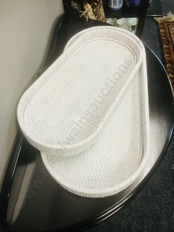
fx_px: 188
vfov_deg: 63.4
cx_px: 87
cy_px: 116
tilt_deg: -55.3
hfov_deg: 49.7
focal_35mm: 28
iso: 80
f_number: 1.8
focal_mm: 3.99
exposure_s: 1/50
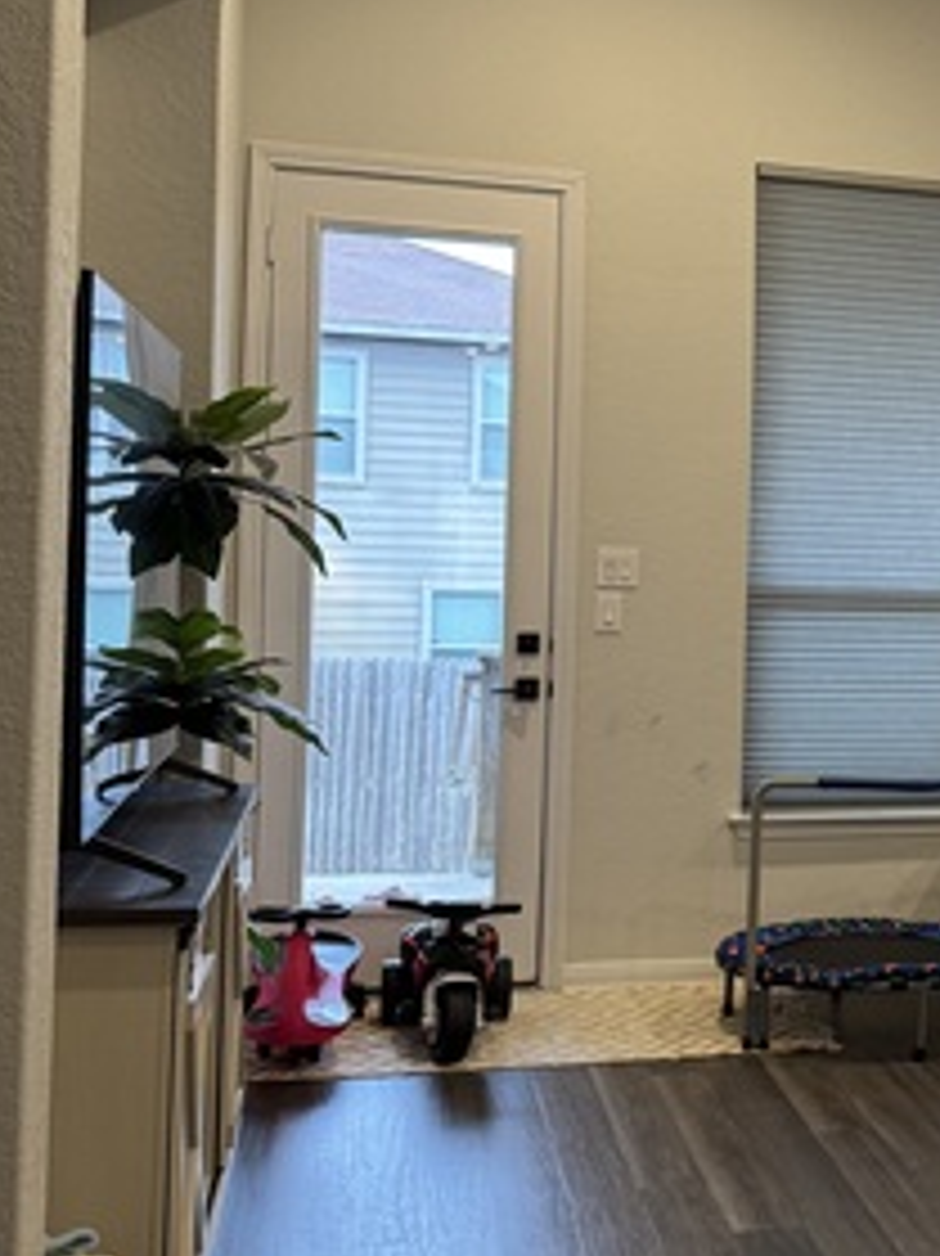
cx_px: 1061
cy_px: 549
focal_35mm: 55
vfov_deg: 34.9
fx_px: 1993
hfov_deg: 24.6
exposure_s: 1/60
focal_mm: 6.76
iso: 250
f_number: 1.78
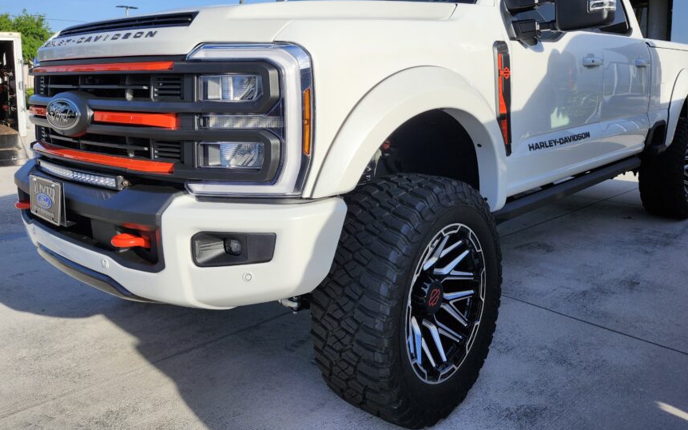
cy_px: 131
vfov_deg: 42.3
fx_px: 544
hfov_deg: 64.6
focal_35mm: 29
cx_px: 360
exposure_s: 1/1839
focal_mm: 5.54
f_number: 1.8
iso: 25
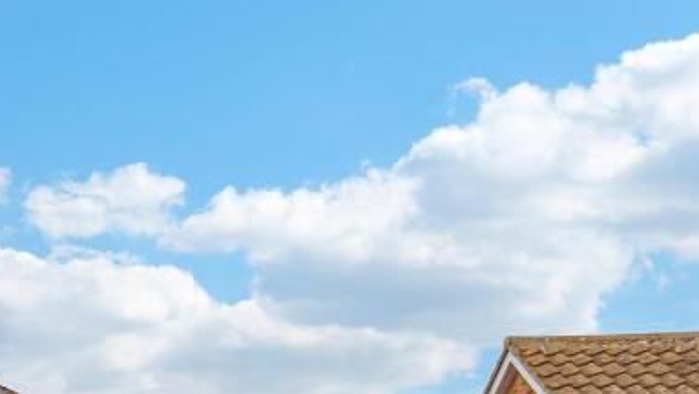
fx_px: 779
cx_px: -11
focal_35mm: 42
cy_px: 552
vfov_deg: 23.9
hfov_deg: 41.5
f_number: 4
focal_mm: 10
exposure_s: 1/8000
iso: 400
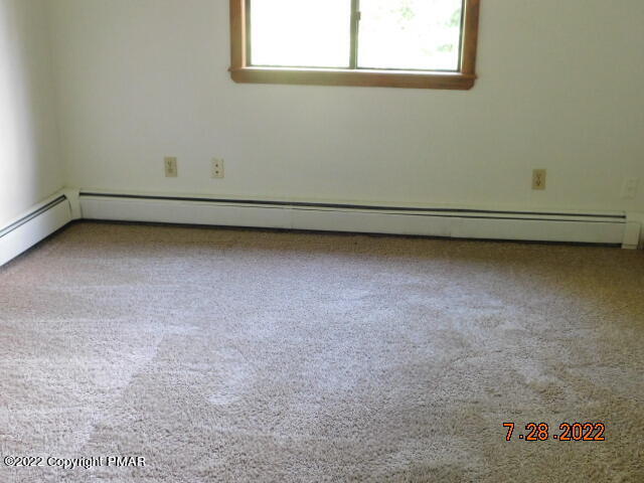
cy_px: 242
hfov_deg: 46.8
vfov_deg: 36.0
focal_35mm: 40
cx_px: 322
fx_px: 744
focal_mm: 7.1
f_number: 3.6
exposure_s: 1/15
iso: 400
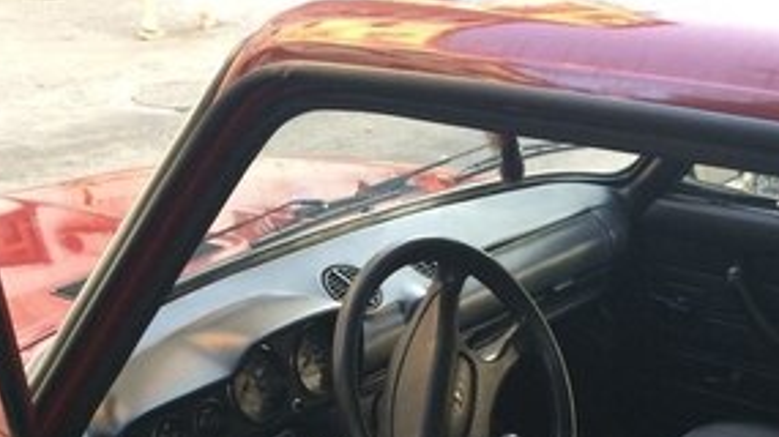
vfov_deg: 20.0
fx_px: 1136
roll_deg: -0.3
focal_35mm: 55
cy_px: 565
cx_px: 377
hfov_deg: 37.9
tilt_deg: -34.4
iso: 100
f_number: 2.2
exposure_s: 1/33
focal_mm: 4.15
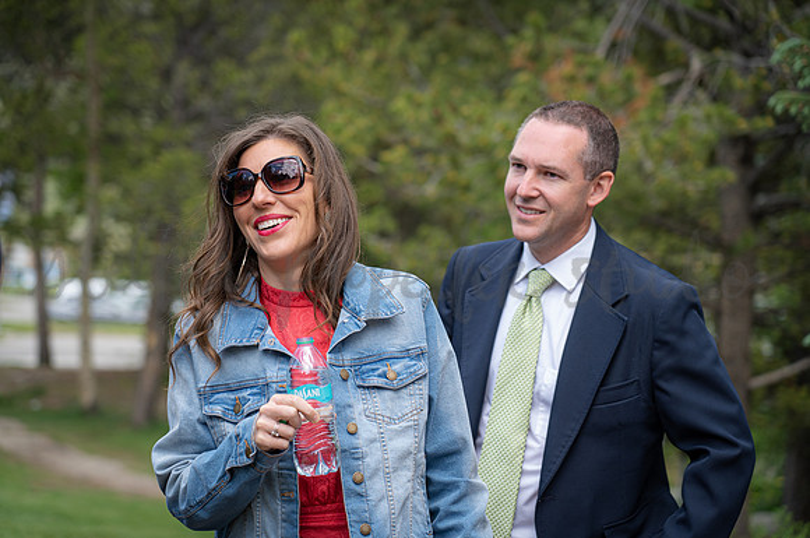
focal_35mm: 107
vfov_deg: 12.8
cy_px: 263
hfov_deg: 19.1
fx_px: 2406
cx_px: 398
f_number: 4
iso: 400
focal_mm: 105
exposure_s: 1/640
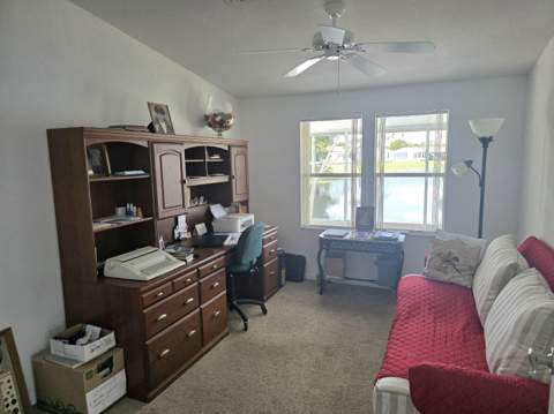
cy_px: 207
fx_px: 368
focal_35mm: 23
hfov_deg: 74.0
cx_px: 277
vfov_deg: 58.8
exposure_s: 1/182
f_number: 1.7
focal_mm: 6.3
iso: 160
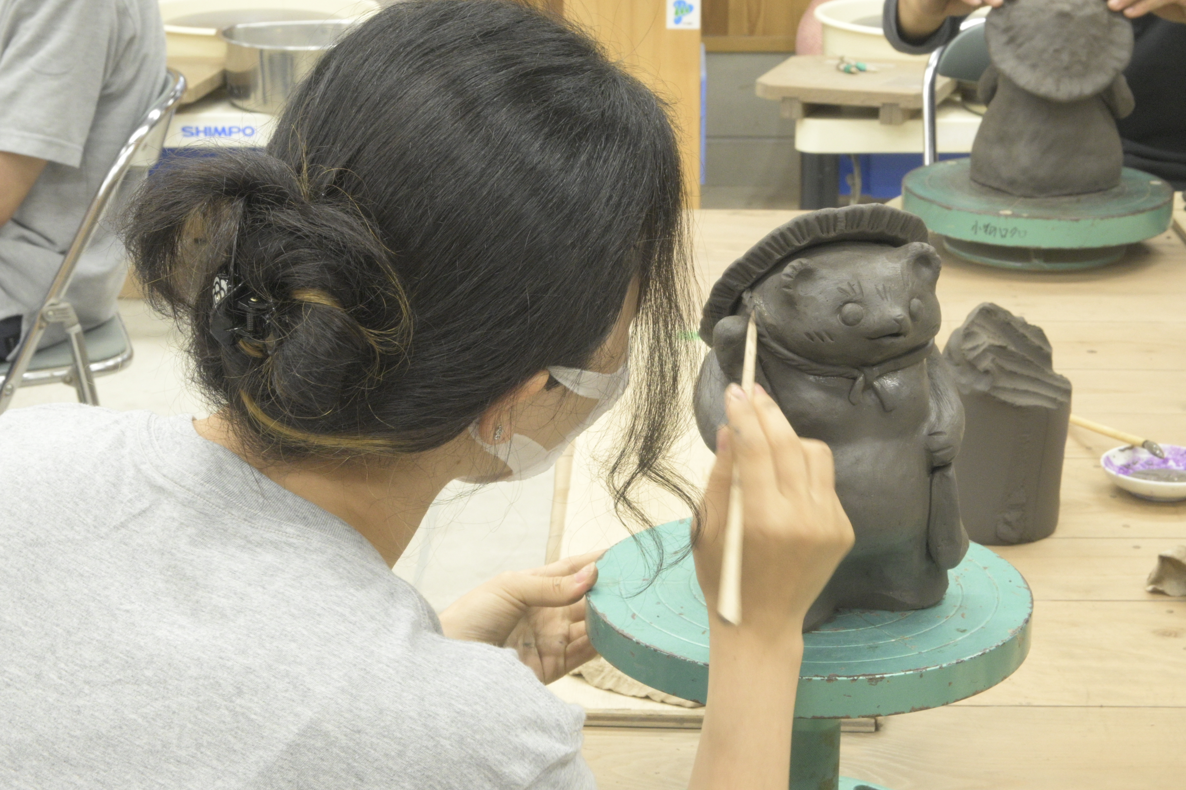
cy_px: 395
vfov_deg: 18.2
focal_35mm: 75
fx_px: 2471
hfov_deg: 27.0
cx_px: 593
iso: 5000
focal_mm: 50
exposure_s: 1/20
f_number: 18
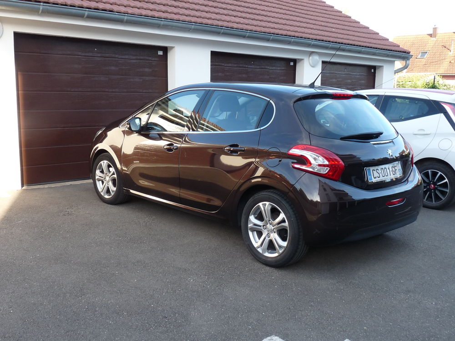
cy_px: 170
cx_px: 228
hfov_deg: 51.4
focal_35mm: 36
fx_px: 473
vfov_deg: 39.7
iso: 100
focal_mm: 4.8
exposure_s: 1/100
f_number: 3.6
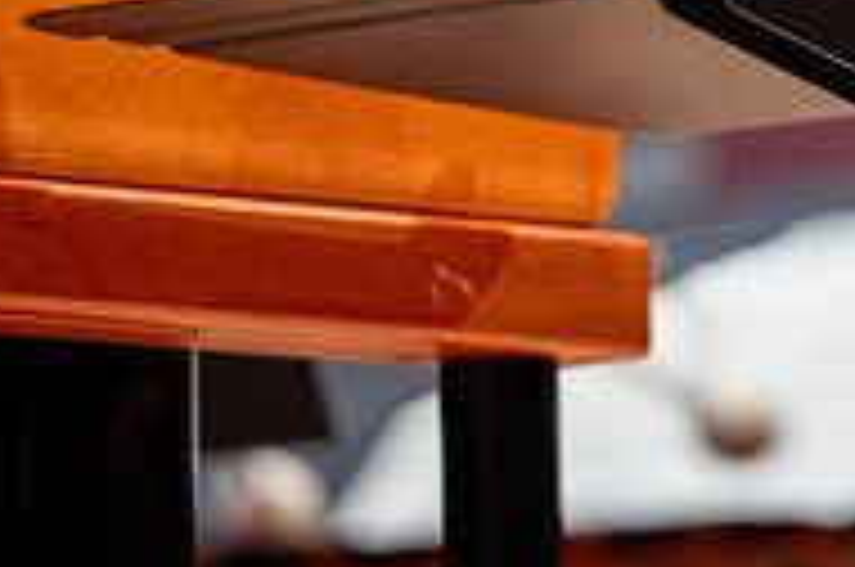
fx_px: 16739
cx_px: 994
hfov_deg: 2.9
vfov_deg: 1.9
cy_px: -351
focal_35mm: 706
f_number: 2.8
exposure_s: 1/320
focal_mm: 200
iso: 1600
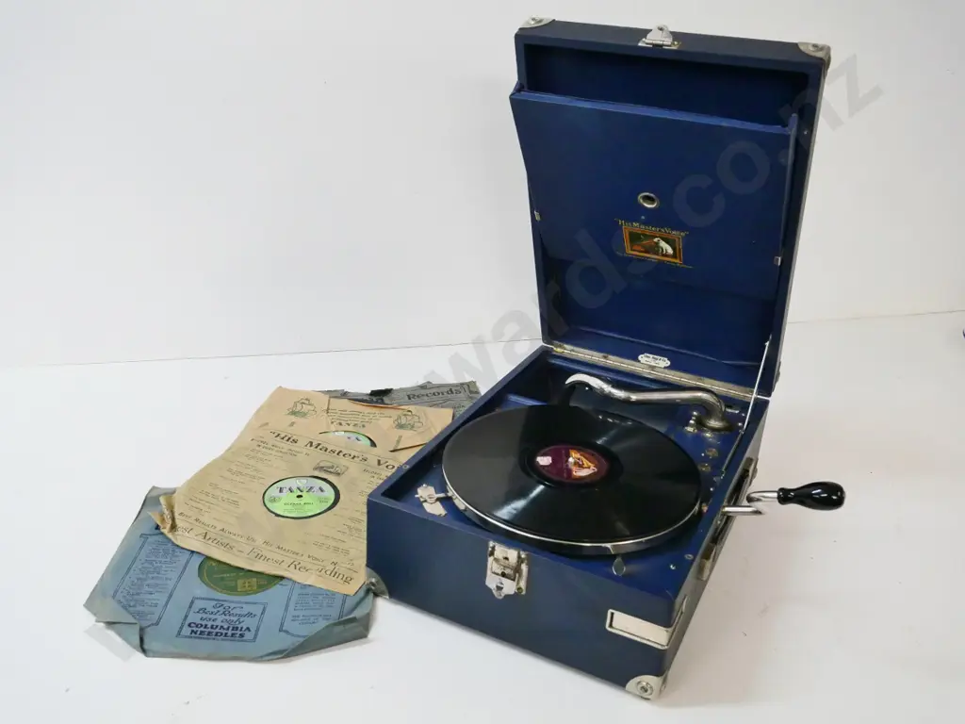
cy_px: 362
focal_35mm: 34
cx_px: 482
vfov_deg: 41.8
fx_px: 948
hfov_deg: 54.0
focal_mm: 17
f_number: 5.6
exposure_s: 1/100
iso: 3200
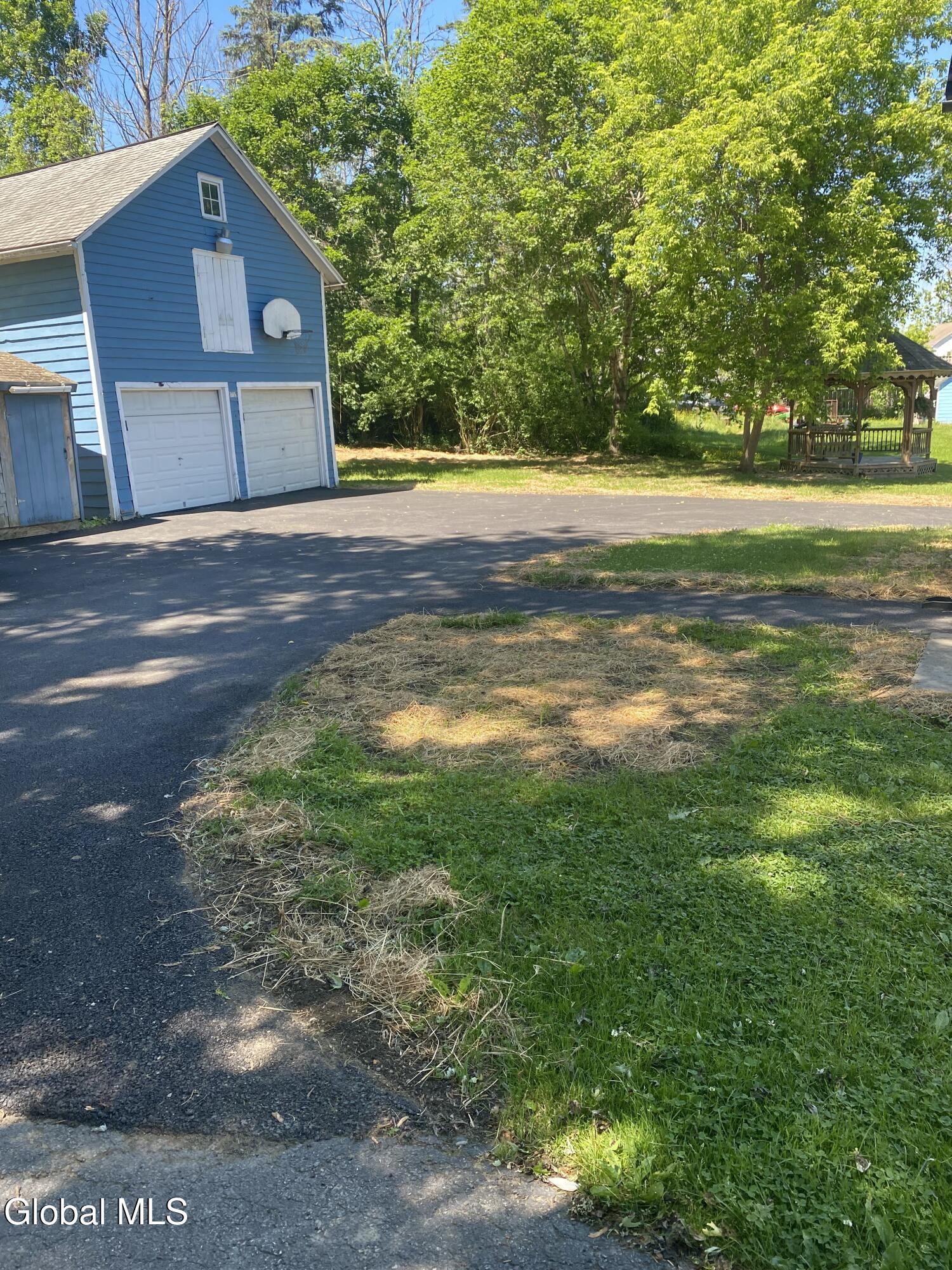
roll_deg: +1.4
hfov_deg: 53.1
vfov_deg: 67.3
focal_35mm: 26
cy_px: 635
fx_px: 953
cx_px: 476
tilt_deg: -12.3
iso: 32
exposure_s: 1/349
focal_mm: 4.25
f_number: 1.8
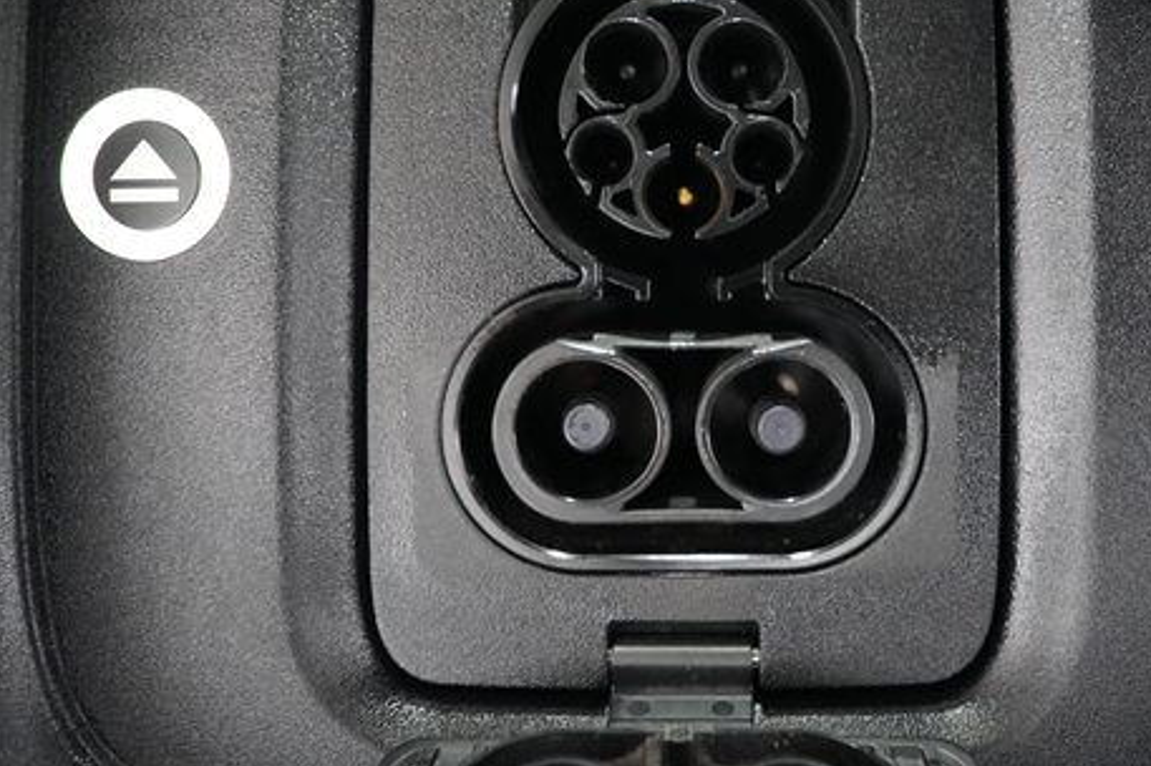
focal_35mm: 35
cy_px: 239
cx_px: 720
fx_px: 1118
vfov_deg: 37.3
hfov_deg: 53.9
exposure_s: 1/60
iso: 8000
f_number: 2.8
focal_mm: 25
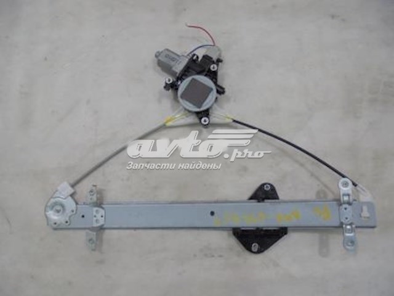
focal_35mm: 26
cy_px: 148
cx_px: 197
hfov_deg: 67.3
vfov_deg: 53.1
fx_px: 296
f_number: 3.5
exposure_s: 1/40
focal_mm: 4.6
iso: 400
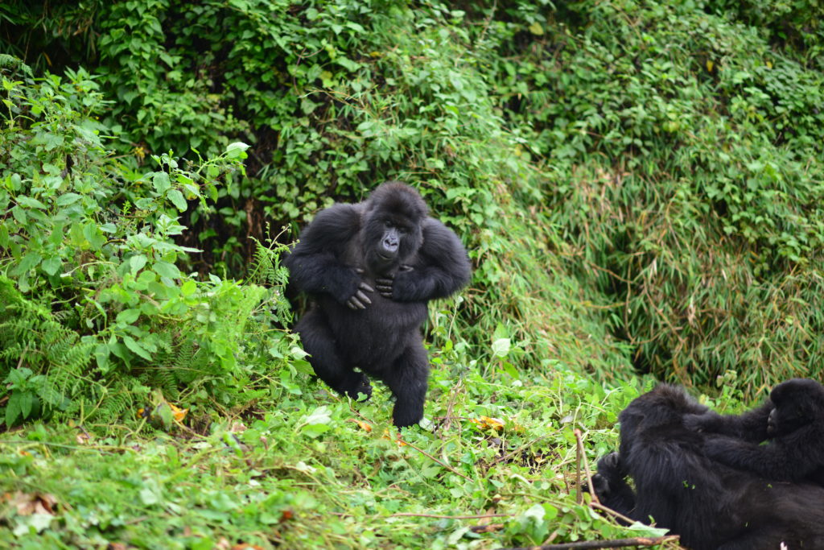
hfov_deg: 23.9
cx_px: 412
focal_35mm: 85
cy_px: 275
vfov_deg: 16.1
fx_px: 1946
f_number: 1.4
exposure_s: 1/1000
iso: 200
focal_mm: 85
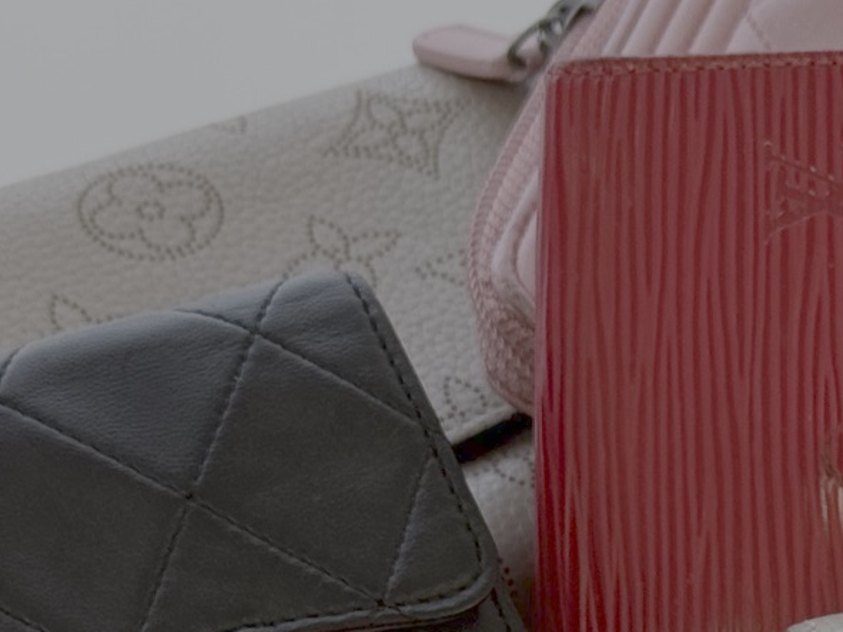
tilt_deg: -42.8
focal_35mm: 156
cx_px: 787
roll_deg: -2.1
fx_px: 3798
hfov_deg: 12.6
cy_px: 840
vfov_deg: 9.3
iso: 64
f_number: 1.78
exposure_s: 1/265
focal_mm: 6.76
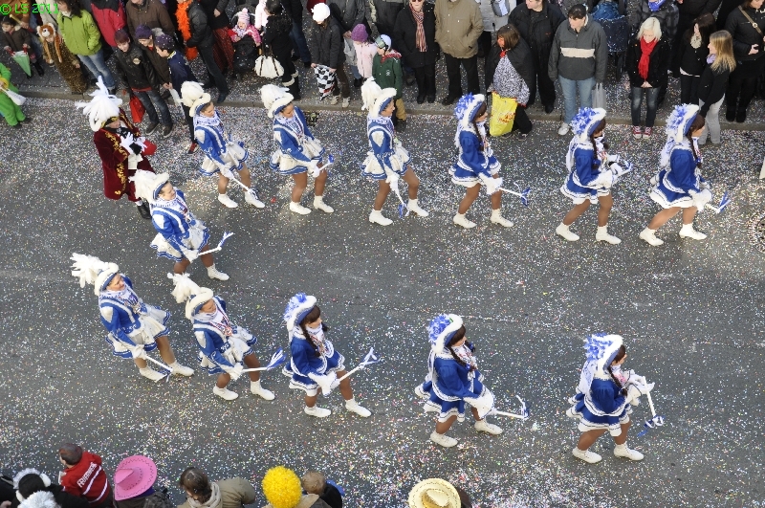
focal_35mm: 42
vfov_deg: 31.8
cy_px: 254
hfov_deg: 46.5
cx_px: 382
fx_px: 891
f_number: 6.3
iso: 200
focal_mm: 28
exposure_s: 1/160
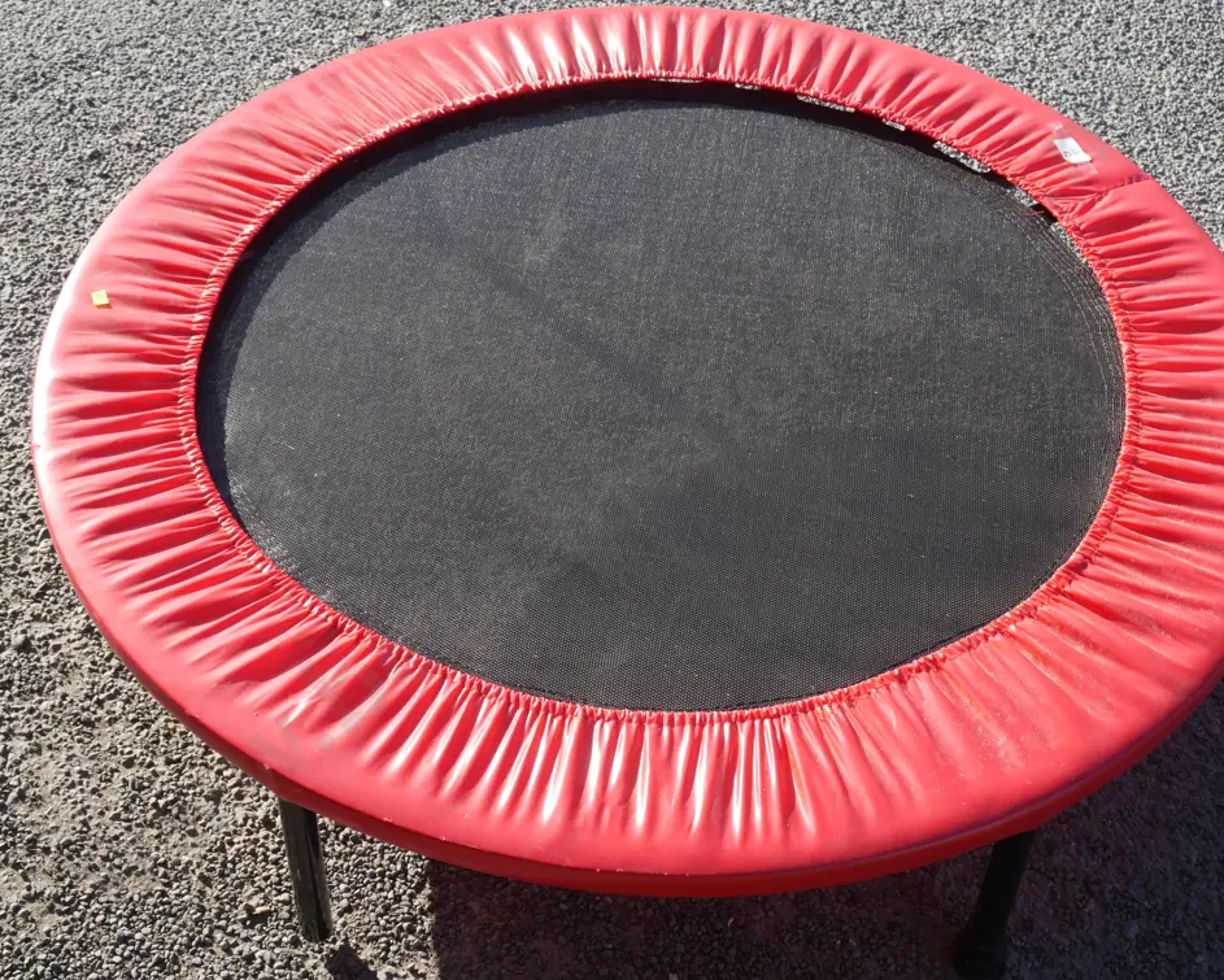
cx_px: 615
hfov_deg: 35.3
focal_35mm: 53
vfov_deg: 28.6
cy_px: 498
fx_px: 1921
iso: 200
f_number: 8
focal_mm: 25
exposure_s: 1/200
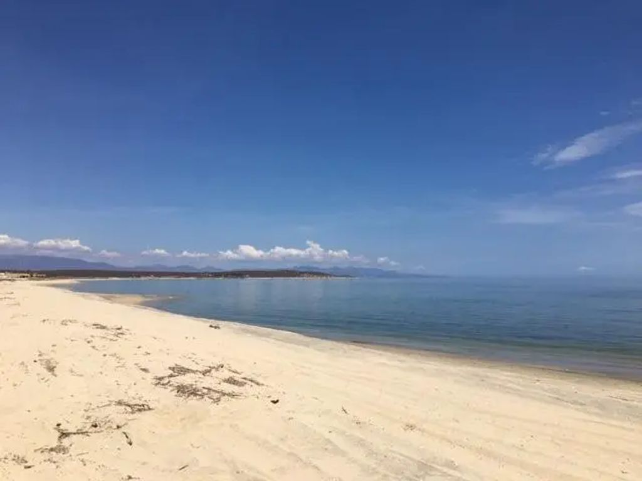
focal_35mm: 29
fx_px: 538
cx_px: 321
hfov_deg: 61.7
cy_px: 240
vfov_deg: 48.2
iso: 25
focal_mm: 4.15
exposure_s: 1/4049
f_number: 2.2
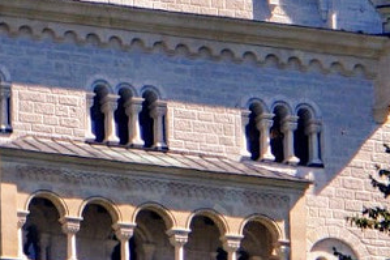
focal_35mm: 1603
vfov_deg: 0.9
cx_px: -140
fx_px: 17356
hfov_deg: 1.3
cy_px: -203
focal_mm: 200
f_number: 6.3
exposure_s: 1/320
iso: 100
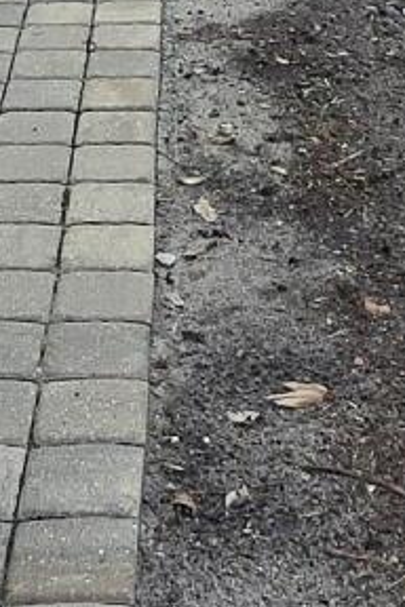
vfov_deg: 19.7
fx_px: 1586
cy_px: -213
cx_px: 129
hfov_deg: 14.5
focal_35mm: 94
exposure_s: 1/224
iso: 25
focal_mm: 1.7
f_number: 2.2
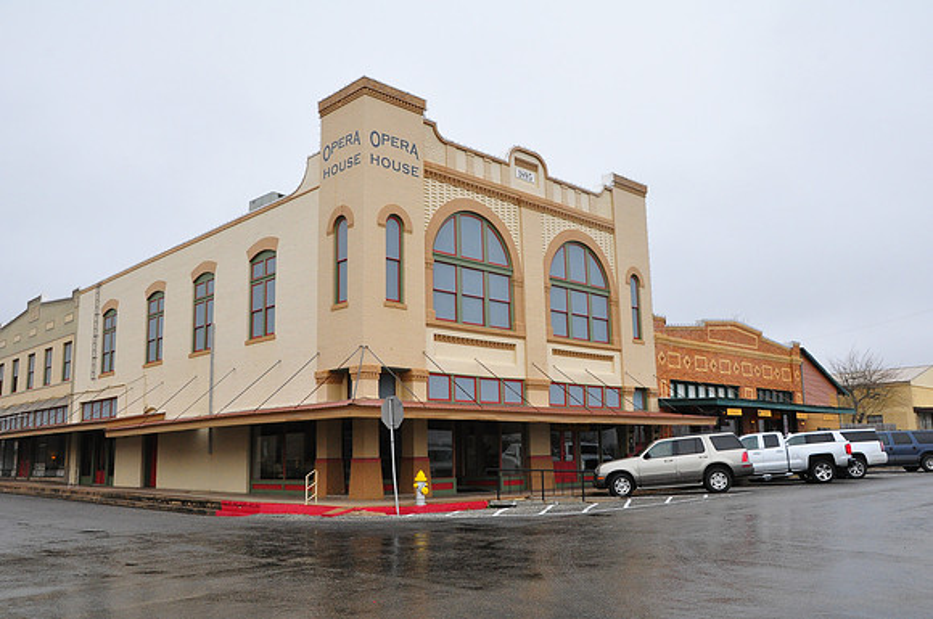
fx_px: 815
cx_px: 466
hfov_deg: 59.6
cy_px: 310
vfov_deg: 41.6
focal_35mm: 32
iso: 800
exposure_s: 1/250
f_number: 11
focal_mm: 21
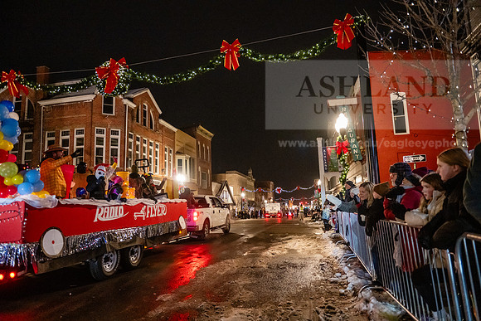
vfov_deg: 53.2
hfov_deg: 73.7
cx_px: 240
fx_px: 321
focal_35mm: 24
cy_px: 160
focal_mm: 24
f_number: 3.2
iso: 6400
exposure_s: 1/250
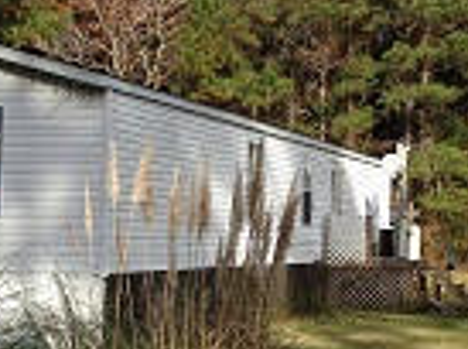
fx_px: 1564
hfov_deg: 17.0
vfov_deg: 12.7
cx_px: 331
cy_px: 229
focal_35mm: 116
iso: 50
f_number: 2.4
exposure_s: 1/1085
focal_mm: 4.12
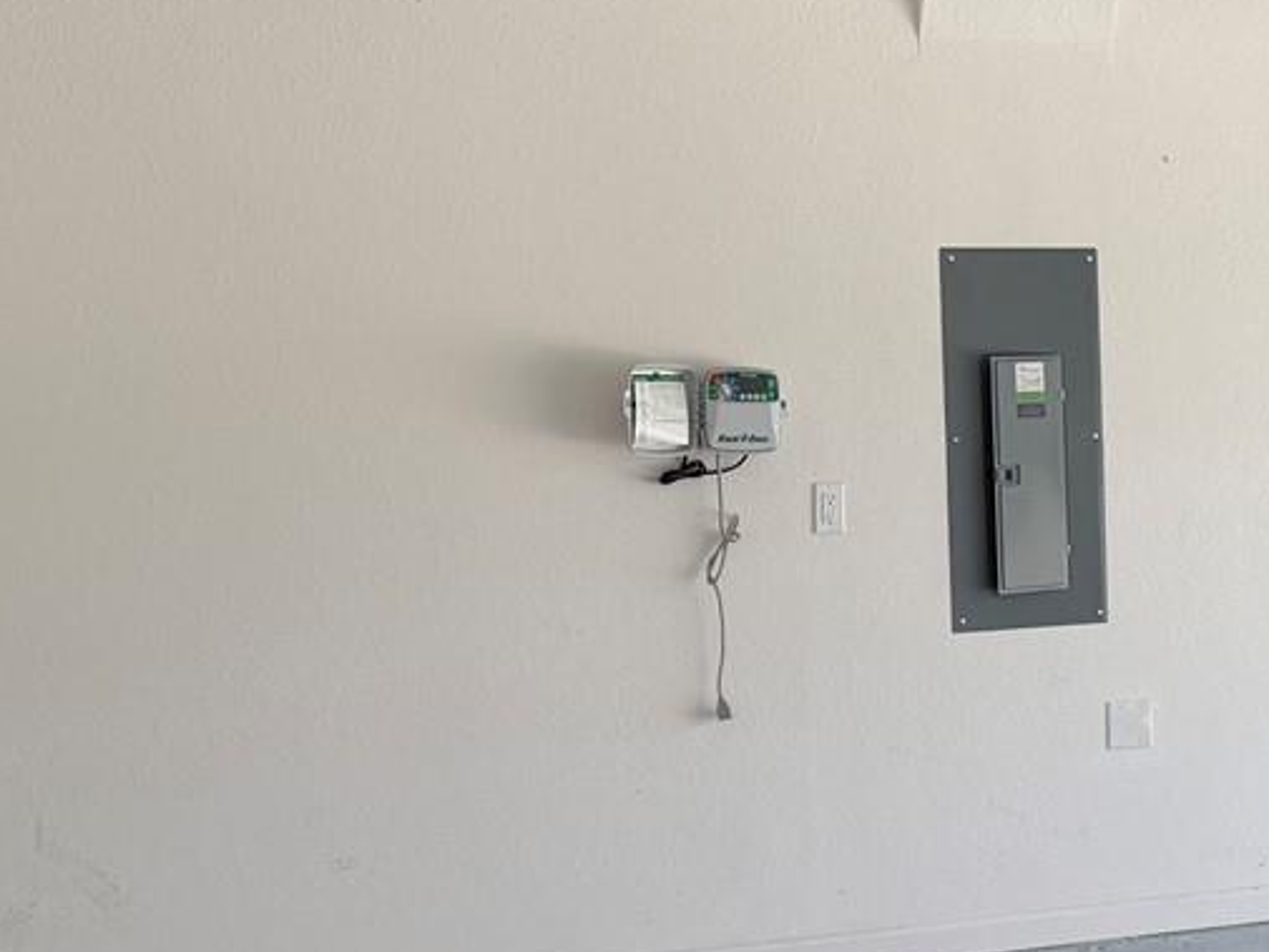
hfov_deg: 24.2
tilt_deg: -2.6
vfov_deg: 19.4
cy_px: 525
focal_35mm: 76
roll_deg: +0.4
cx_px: 1339
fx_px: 2787
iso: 100
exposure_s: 1/1812
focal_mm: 6.76
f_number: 1.78
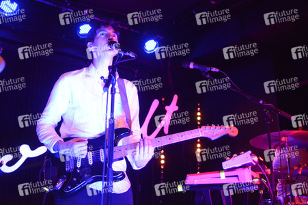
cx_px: 154
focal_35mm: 48
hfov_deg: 41.1
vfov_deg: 28.0
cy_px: 102
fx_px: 410
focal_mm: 48
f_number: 4
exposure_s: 1/200
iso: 8063
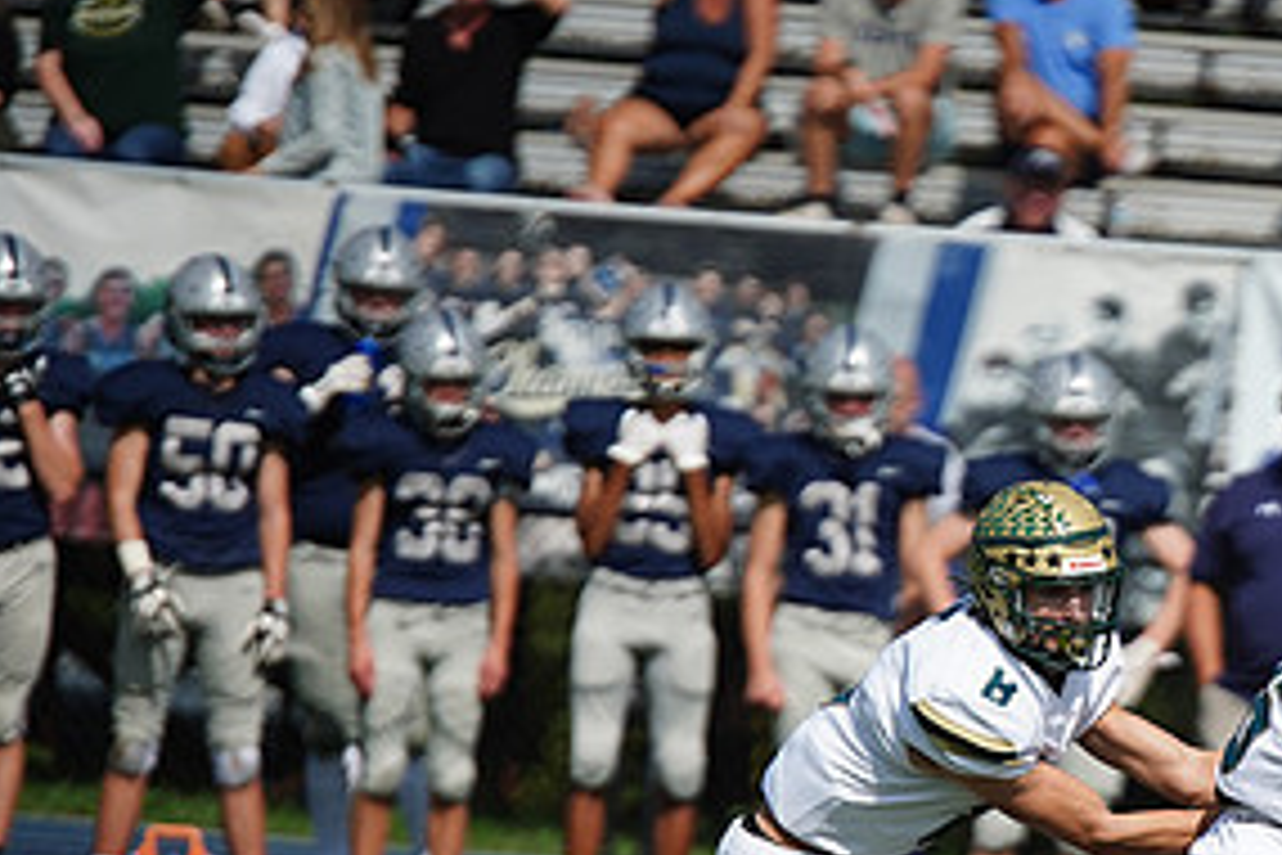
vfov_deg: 2.3
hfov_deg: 3.4
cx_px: 1156
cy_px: 655
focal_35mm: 610
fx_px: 21721
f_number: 2.8
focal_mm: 300
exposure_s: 1/8000
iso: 400
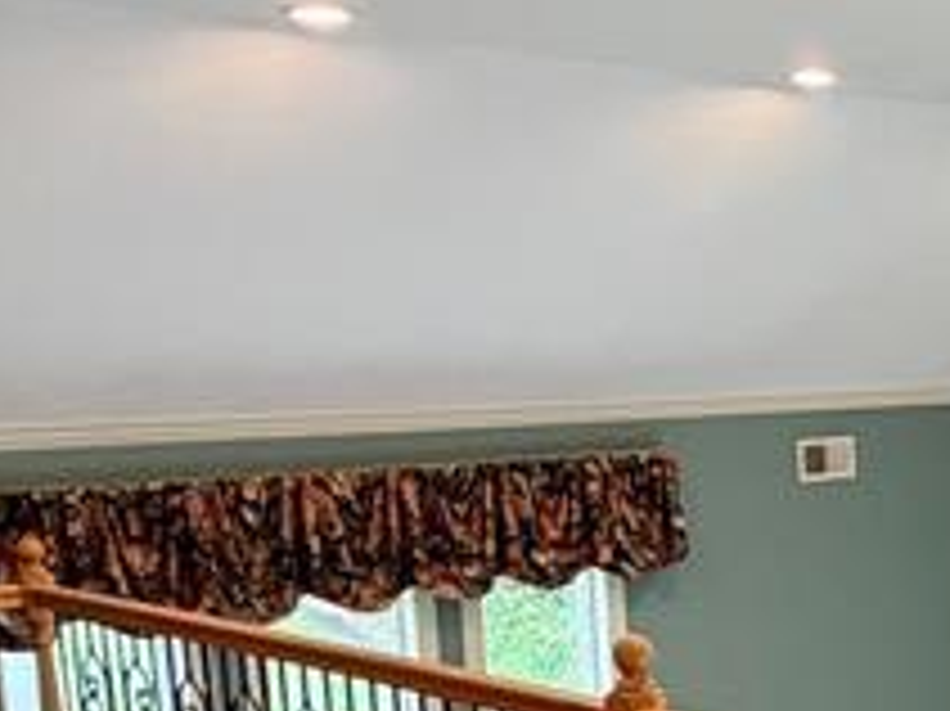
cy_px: 716
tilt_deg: -11.8
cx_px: 1063
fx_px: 1865
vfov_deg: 20.9
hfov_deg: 26.2
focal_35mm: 68
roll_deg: +1.4
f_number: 2.2
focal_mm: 2.22
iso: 250
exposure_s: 1/60
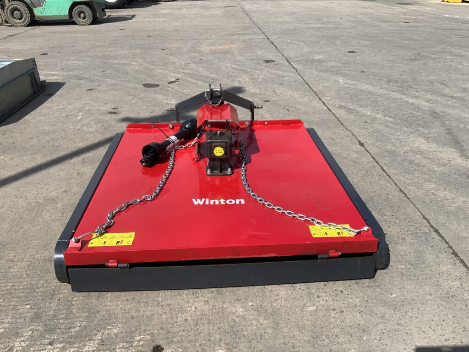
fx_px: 393
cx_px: 234
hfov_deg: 61.7
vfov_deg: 48.2
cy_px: 176
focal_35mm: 29
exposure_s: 1/2141
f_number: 1.8
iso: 16
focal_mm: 3
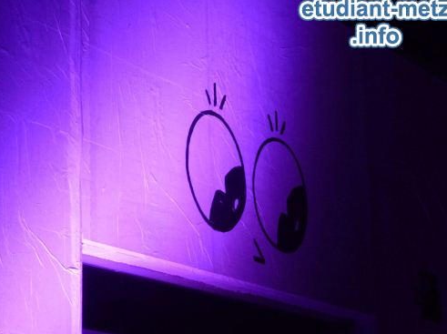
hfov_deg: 17.7
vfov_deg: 13.3
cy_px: 172
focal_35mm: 111
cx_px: 217
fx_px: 1432
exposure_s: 1/60
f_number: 4.8
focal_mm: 16.4
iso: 400
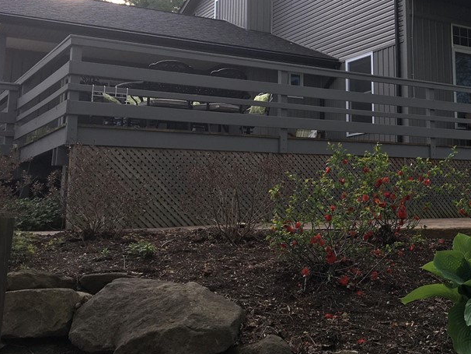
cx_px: 395
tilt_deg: +12.0
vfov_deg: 29.2
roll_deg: +1.8
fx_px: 667
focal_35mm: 49
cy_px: 82
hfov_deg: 37.1
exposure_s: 1/343
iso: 25
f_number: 2.2
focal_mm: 4.15
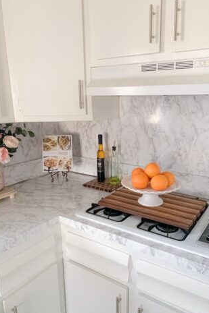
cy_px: 161
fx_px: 244
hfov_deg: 46.2
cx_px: 119
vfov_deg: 65.5
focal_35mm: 28
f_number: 1.8
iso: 250
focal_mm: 4.25
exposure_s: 1/60
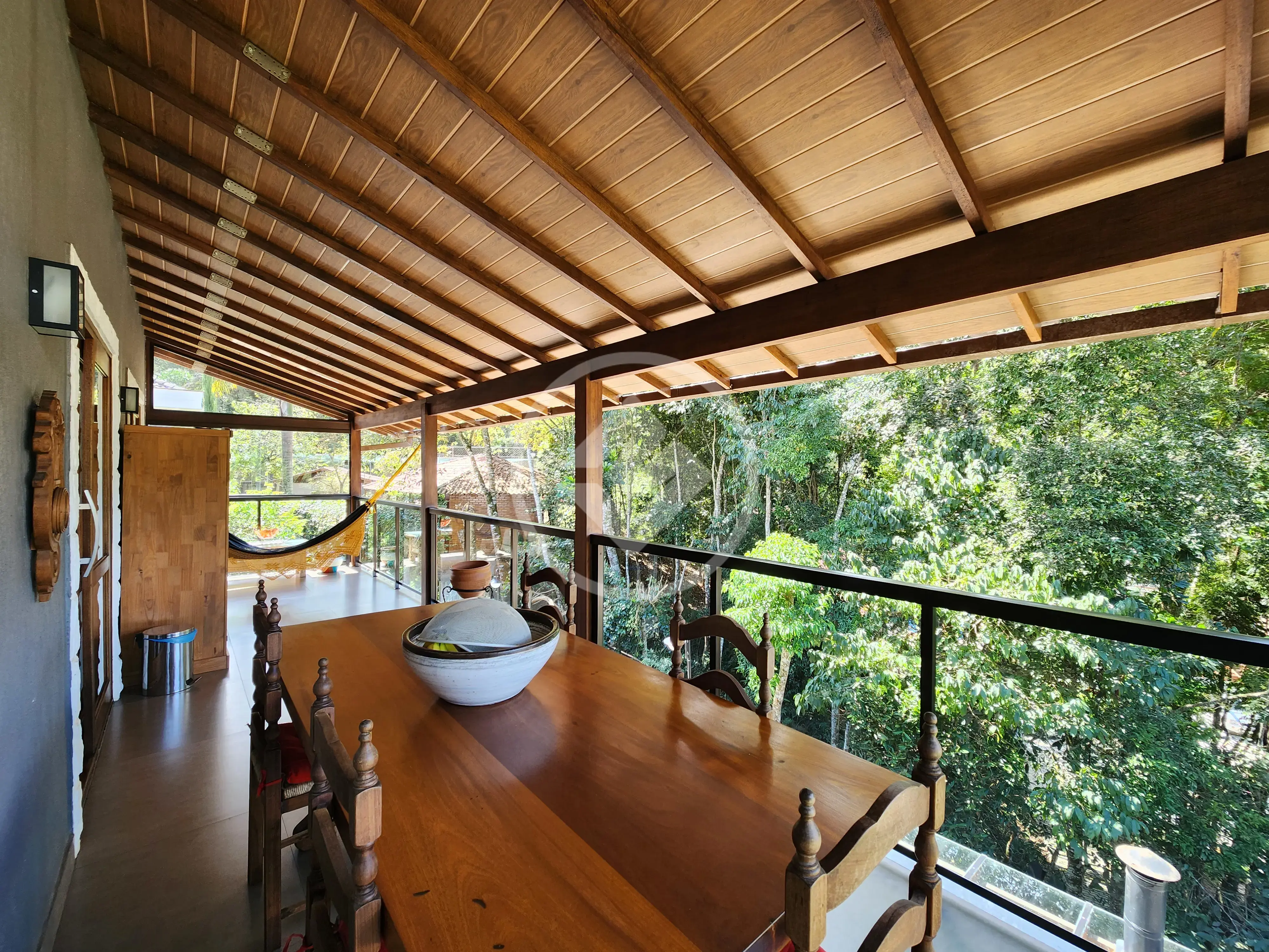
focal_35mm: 13
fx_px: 477
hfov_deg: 106.2
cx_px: 634
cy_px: 476
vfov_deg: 89.9
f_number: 2.2
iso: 50
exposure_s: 1/60
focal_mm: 2.2
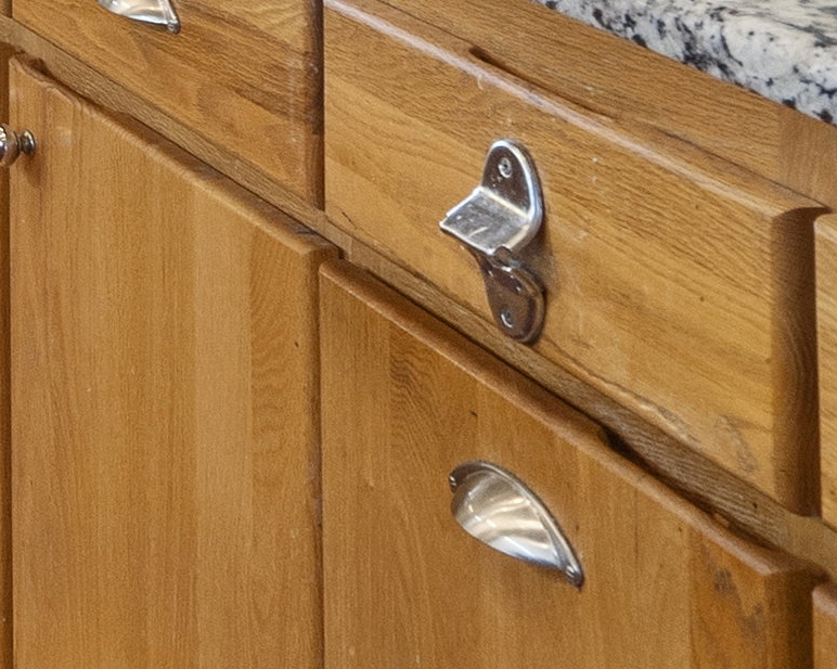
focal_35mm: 107
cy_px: -684
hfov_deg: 14.0
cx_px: -1009
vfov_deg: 12.6
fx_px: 2650
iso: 320
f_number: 9
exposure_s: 1/8
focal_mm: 16
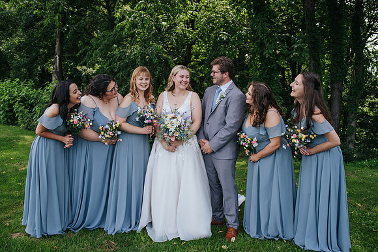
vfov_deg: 37.9
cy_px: 126
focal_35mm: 35
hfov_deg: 54.4
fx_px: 368
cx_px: 189
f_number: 3.2
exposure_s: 1/500
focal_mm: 35
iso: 125
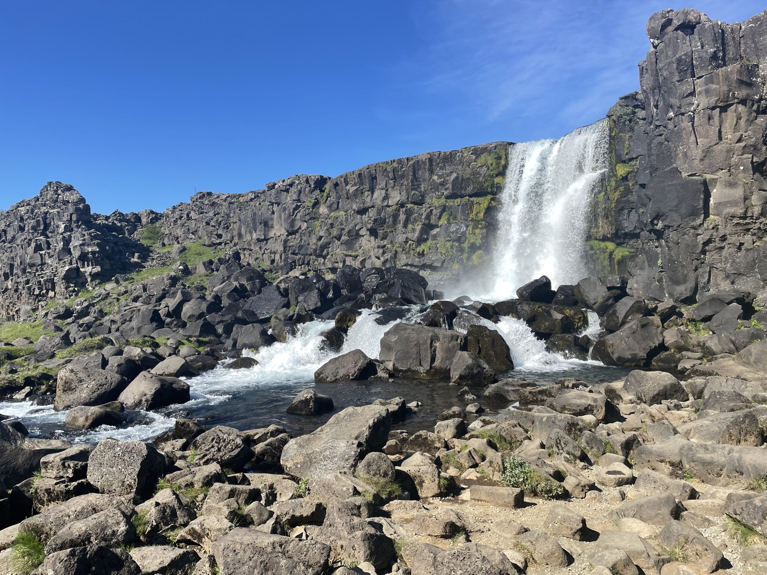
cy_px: 288
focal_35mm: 26
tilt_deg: +2.6
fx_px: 576
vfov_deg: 53.1
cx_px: 384
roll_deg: -0.4
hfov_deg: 67.3
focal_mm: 4.2
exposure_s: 1/2882
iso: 32
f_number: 1.6
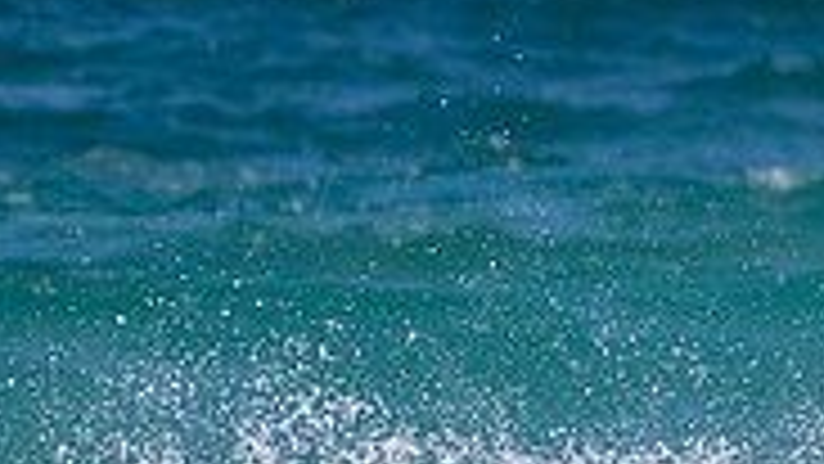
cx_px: 1089
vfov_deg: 0.6
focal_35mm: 2035
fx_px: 44470
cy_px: 435
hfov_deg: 1.1
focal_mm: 500
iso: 100
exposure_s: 1/2000
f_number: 5.6
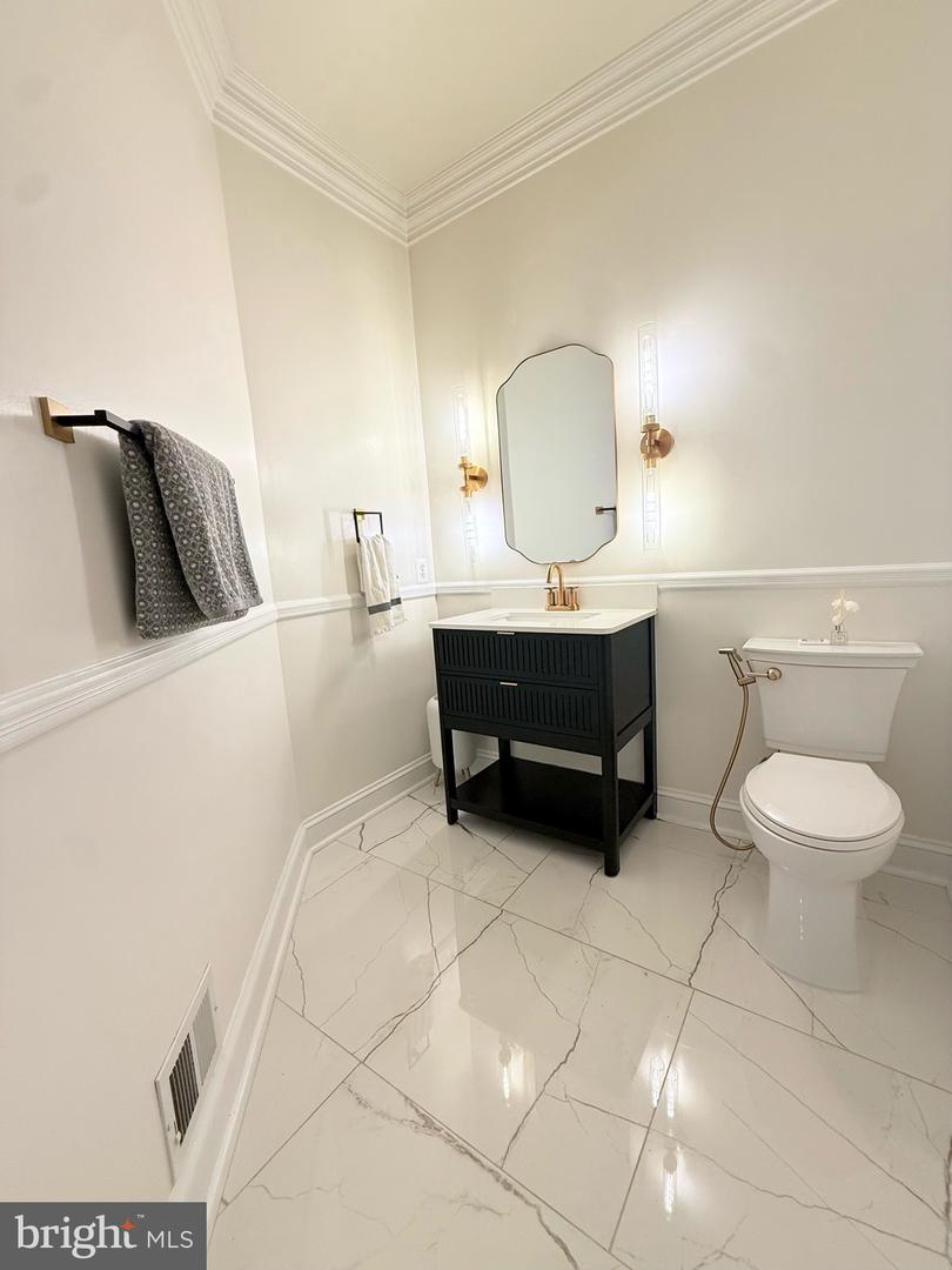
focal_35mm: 14
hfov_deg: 85.7
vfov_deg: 102.1
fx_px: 513
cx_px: 476
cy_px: 635
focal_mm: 2.22
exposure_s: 1/120
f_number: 2.2
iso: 160
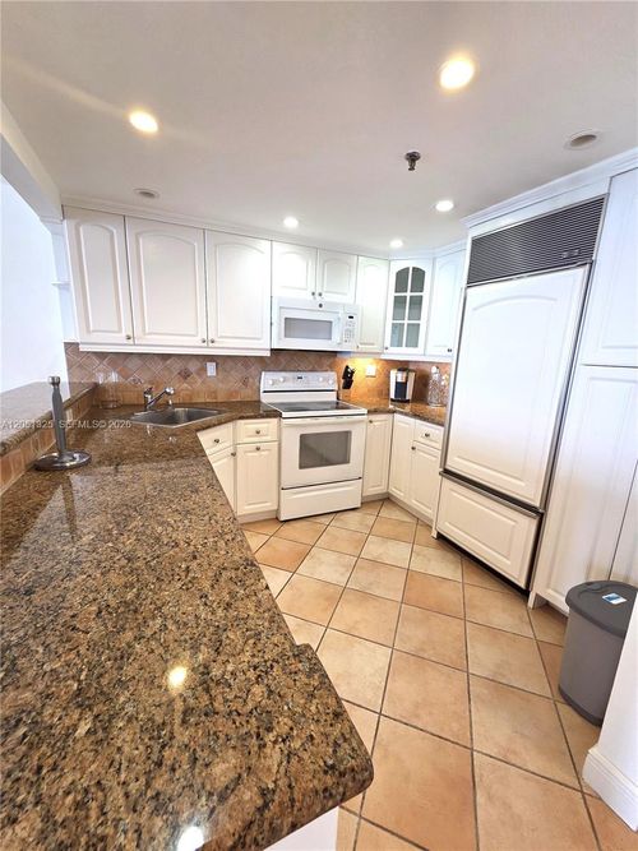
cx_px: 319
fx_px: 320
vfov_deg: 106.2
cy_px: 426
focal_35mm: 13
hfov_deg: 89.9
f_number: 2.2
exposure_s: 1/60
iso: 200
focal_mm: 2.2
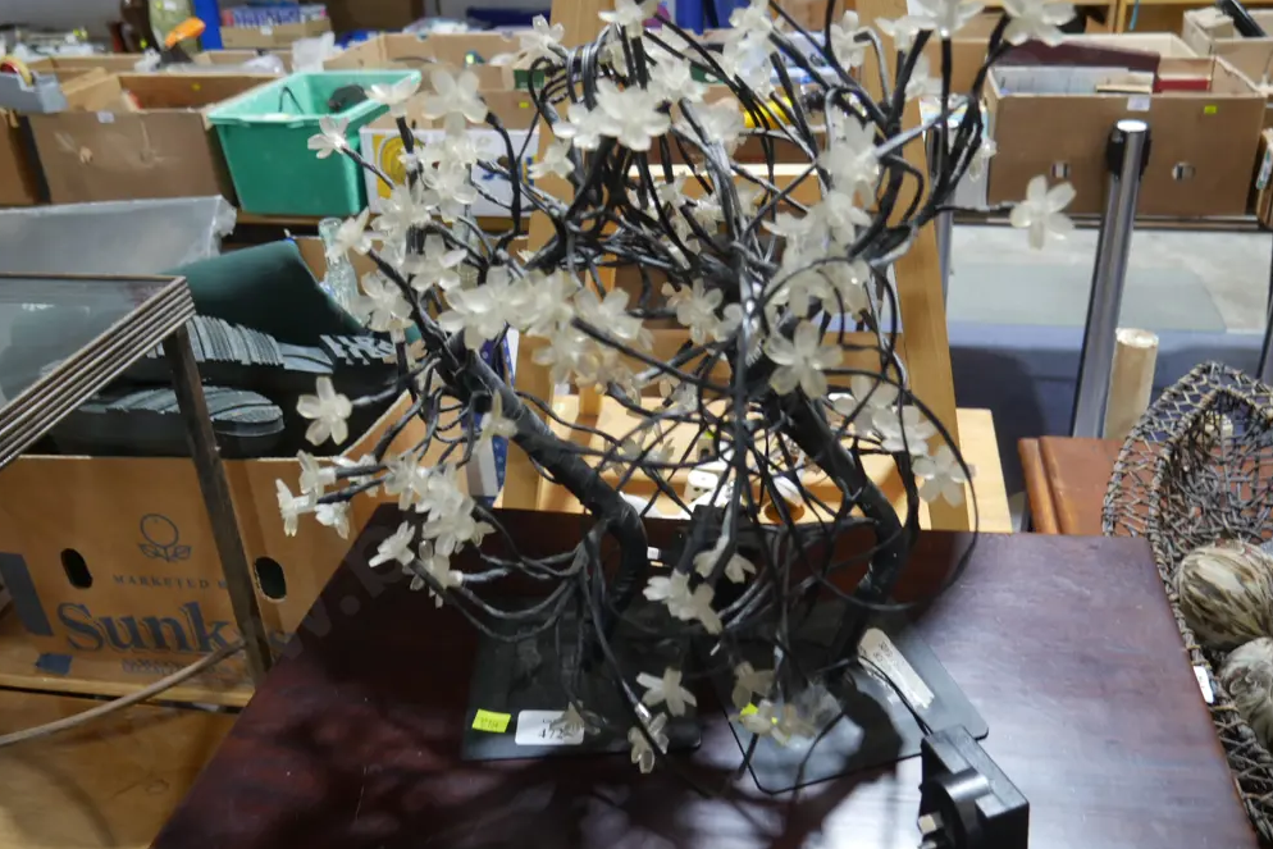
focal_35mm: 30
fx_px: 1061
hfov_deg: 61.9
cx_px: 636
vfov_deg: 43.5
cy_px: 364
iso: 500
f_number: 3.5
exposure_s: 1/60
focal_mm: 14
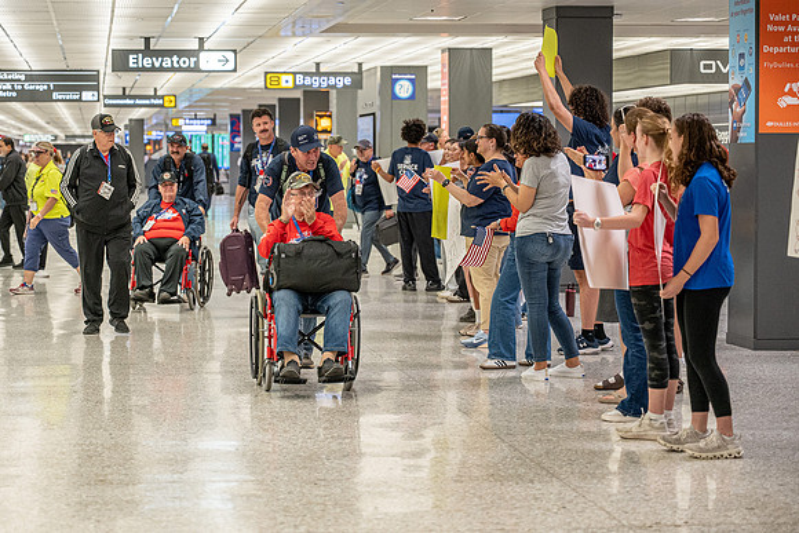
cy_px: 239
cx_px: 309
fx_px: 1904
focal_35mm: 86
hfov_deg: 23.7
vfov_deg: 15.9
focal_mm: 70
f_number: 2.8
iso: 1400
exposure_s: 1/200
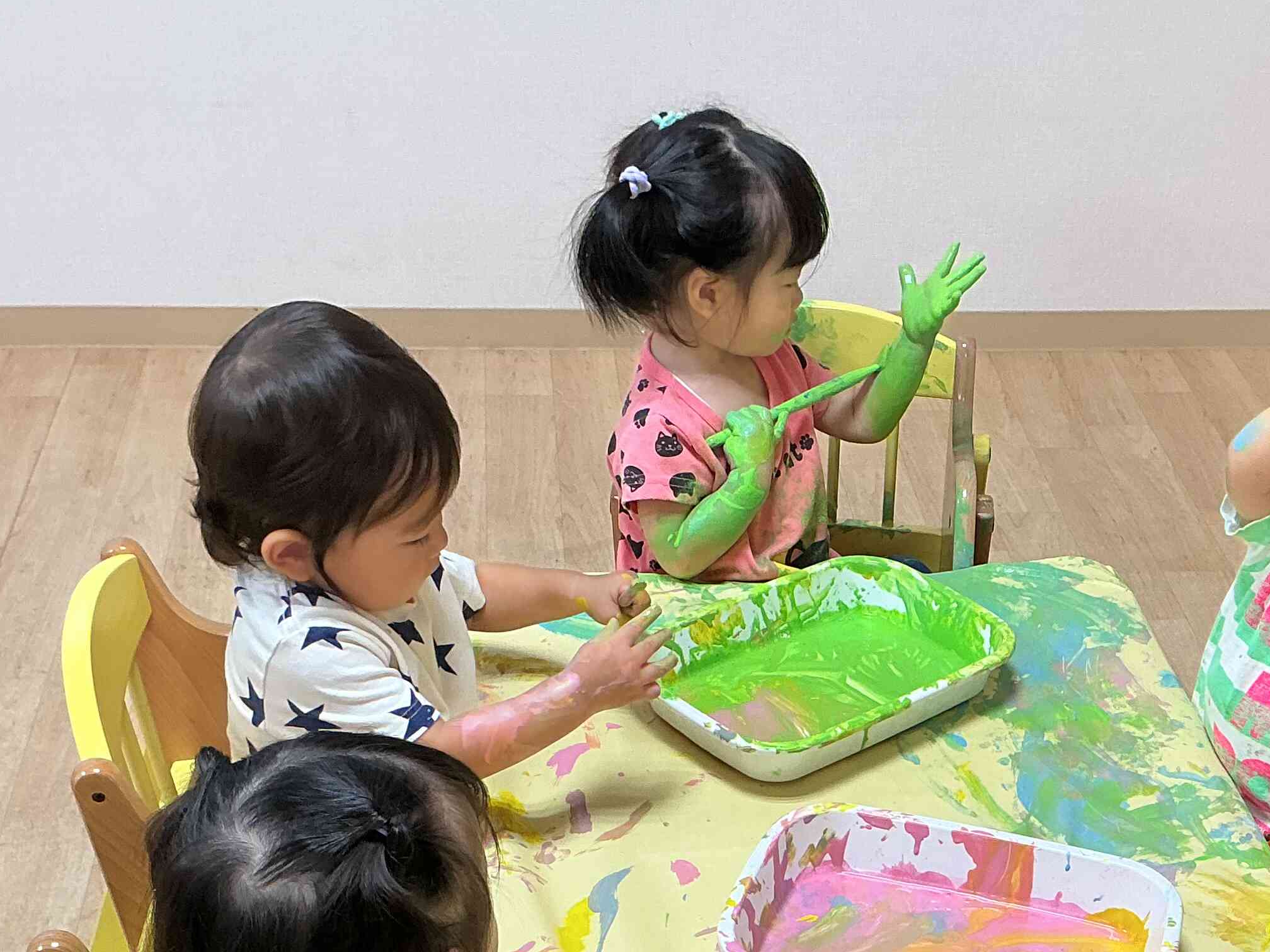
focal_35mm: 58
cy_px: 907
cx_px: 882
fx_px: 2128
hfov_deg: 32.8
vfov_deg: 24.3
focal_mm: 3
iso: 50
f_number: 1.8
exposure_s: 1/120
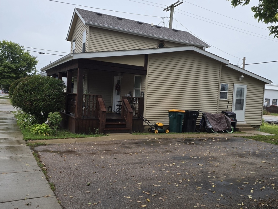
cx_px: 139
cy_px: 104
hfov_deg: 73.9
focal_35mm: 23
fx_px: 185
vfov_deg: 58.9
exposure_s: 1/182
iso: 20
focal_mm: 6.3
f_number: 1.7
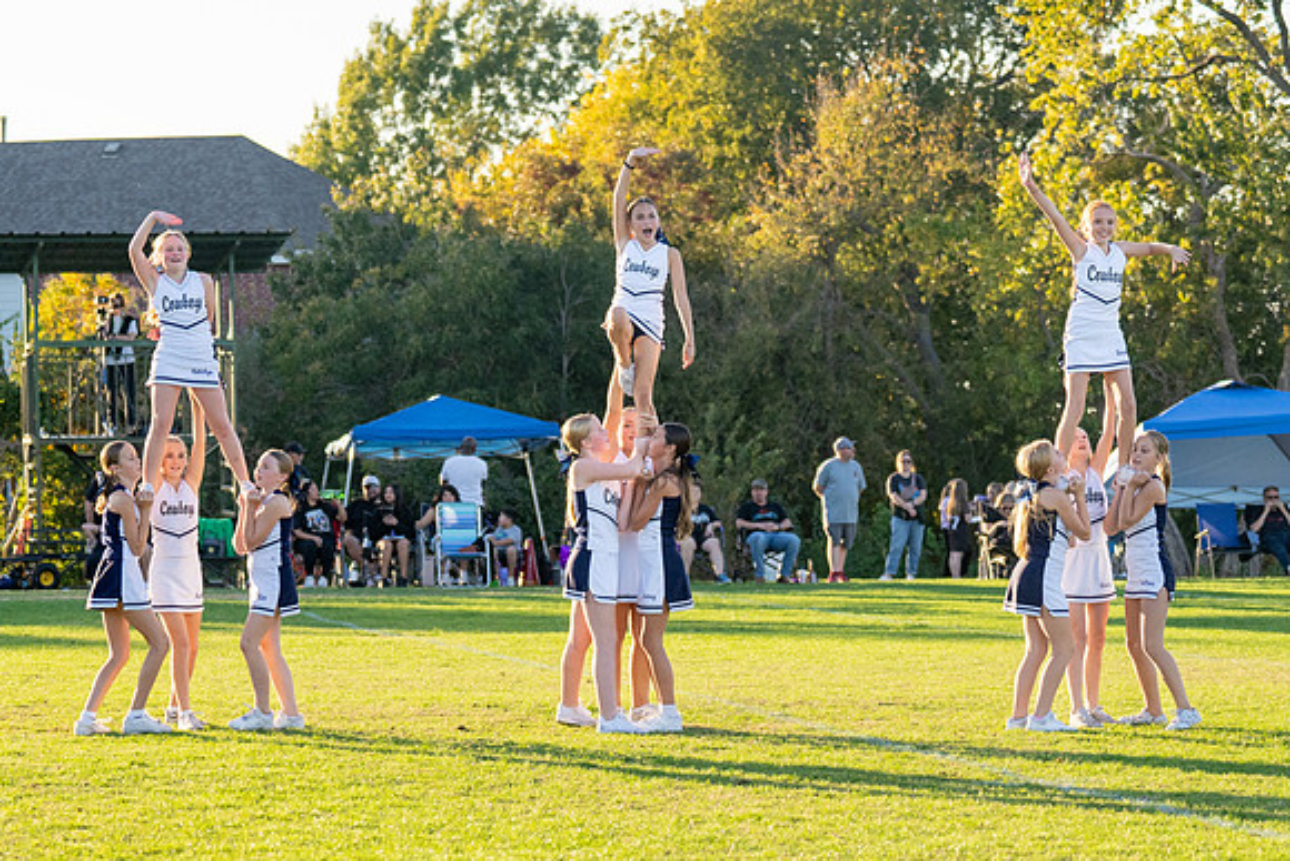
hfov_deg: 14.9
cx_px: 570
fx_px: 4929
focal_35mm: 138
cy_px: 468
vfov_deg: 10.0
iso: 320
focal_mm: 70
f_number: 2.8
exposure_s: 1/2000
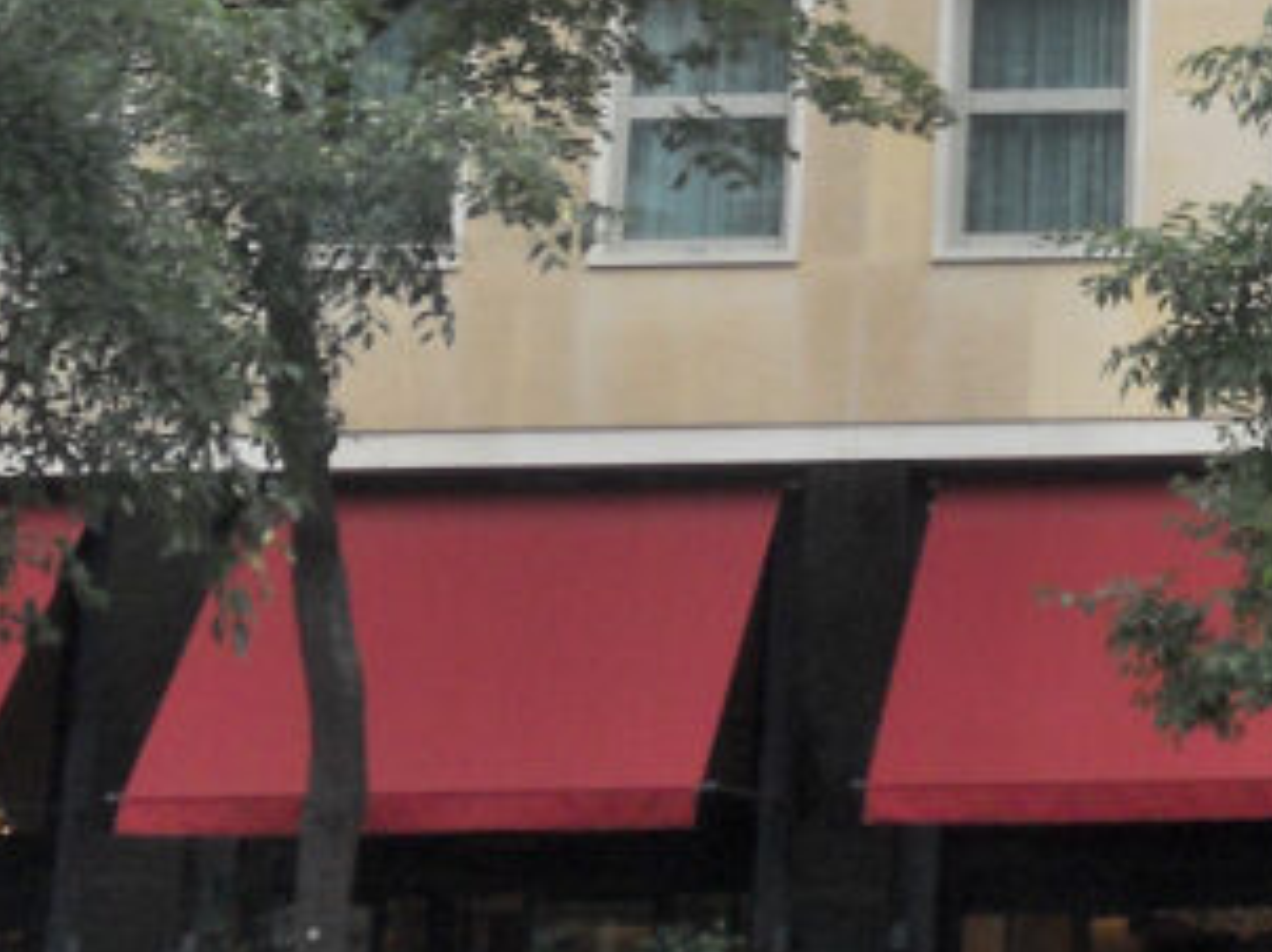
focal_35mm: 129
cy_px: -489
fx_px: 4736
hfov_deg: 14.3
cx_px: 1870
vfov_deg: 11.0
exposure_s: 1/125
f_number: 3.9
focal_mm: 6.9
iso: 80
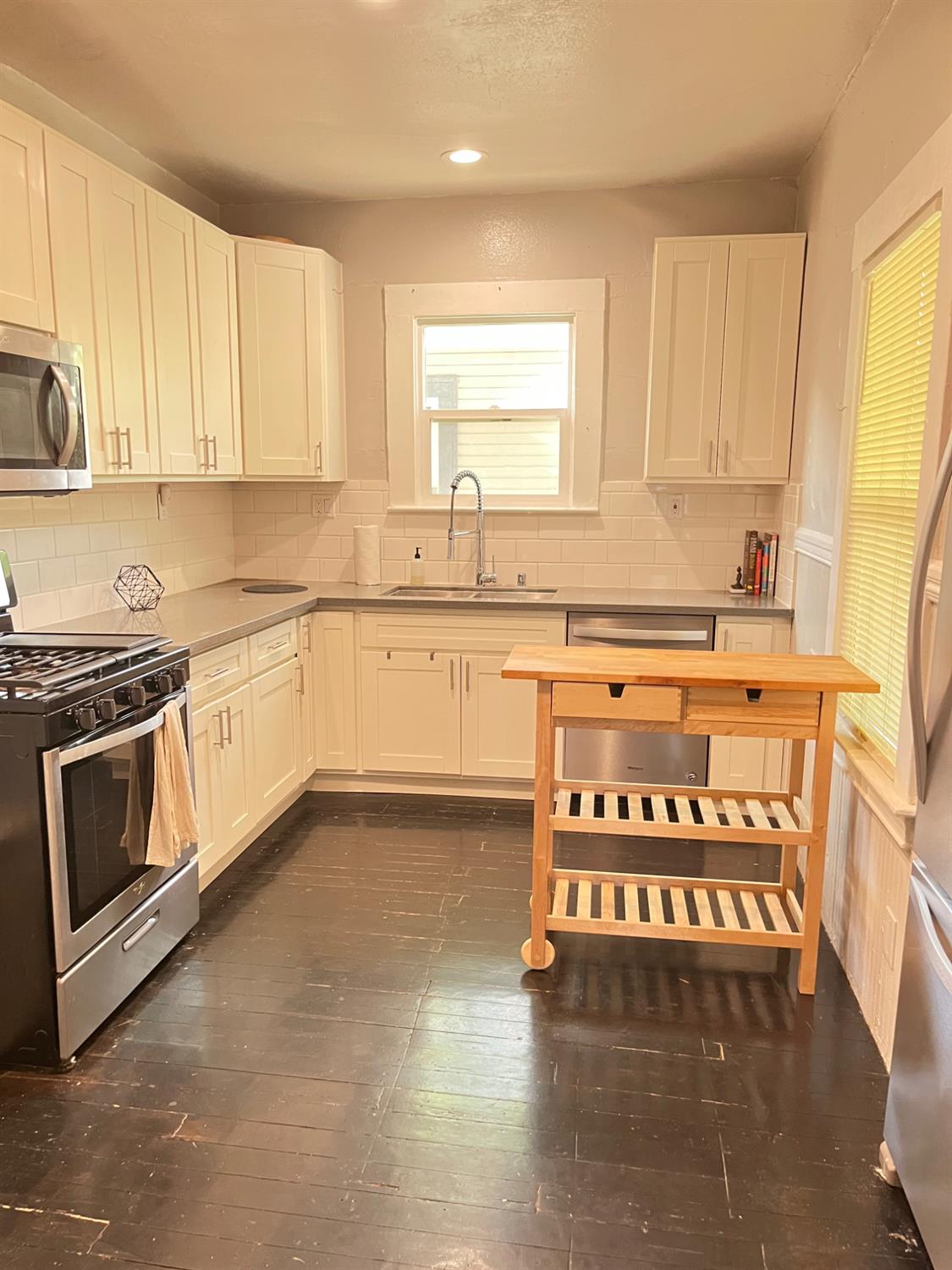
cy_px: 635
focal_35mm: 26
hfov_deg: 53.1
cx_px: 476
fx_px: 953
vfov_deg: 67.3
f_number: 1.6
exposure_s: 1/60
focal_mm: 5.1
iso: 500
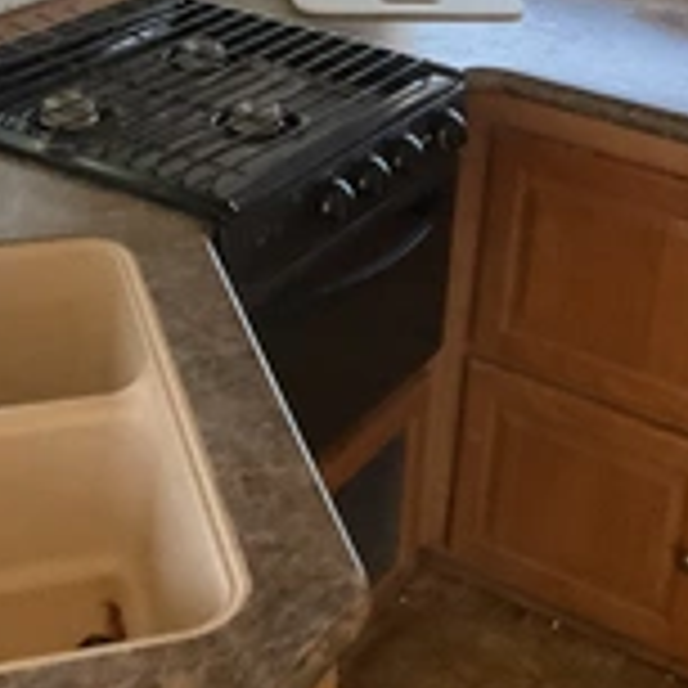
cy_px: 130
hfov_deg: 25.6
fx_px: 1507
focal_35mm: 67
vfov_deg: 25.3
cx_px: 450
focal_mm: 3
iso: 250
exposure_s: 1/60
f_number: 1.8
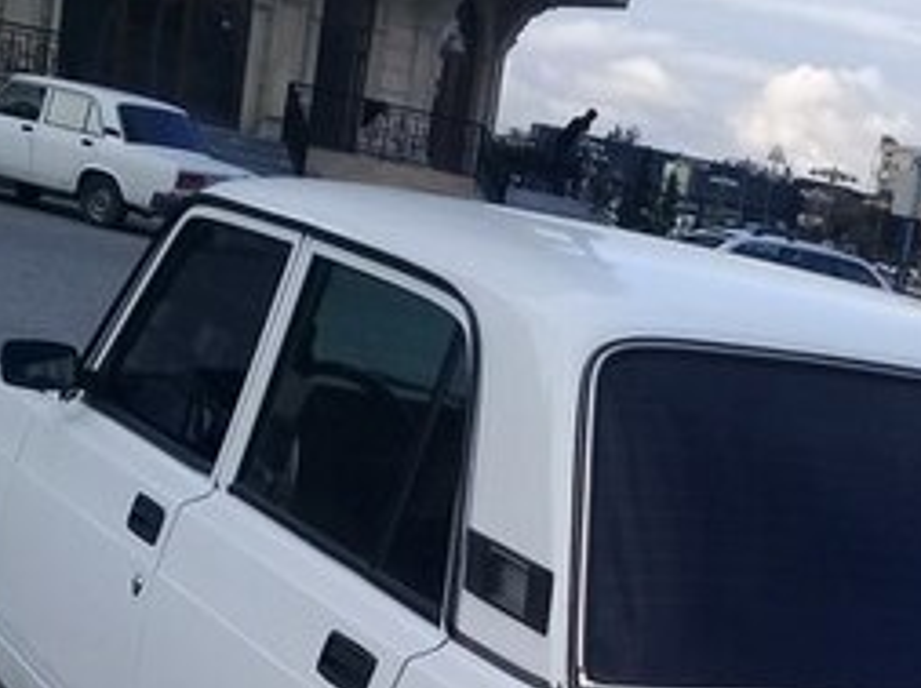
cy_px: 810
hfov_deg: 23.6
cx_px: 805
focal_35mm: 81
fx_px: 2152
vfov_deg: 17.4
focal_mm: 3.3
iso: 50
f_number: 2.2
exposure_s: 1/371
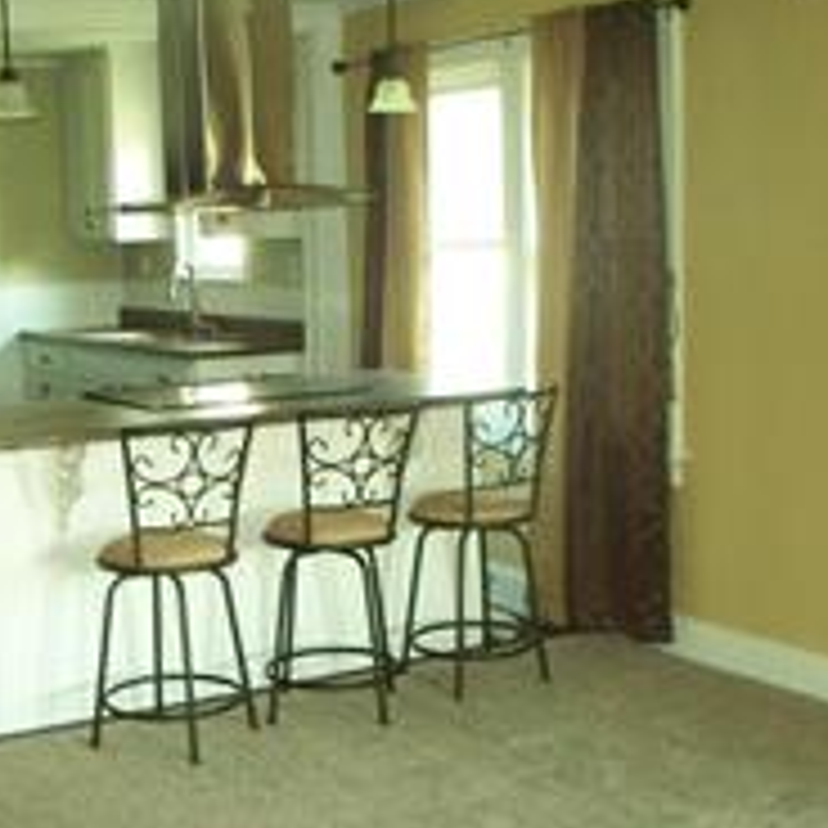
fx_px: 1597
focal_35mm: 59
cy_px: 472
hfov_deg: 29.0
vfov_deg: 29.0
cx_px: 310
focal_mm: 7.54
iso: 400
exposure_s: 1/30
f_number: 2.8
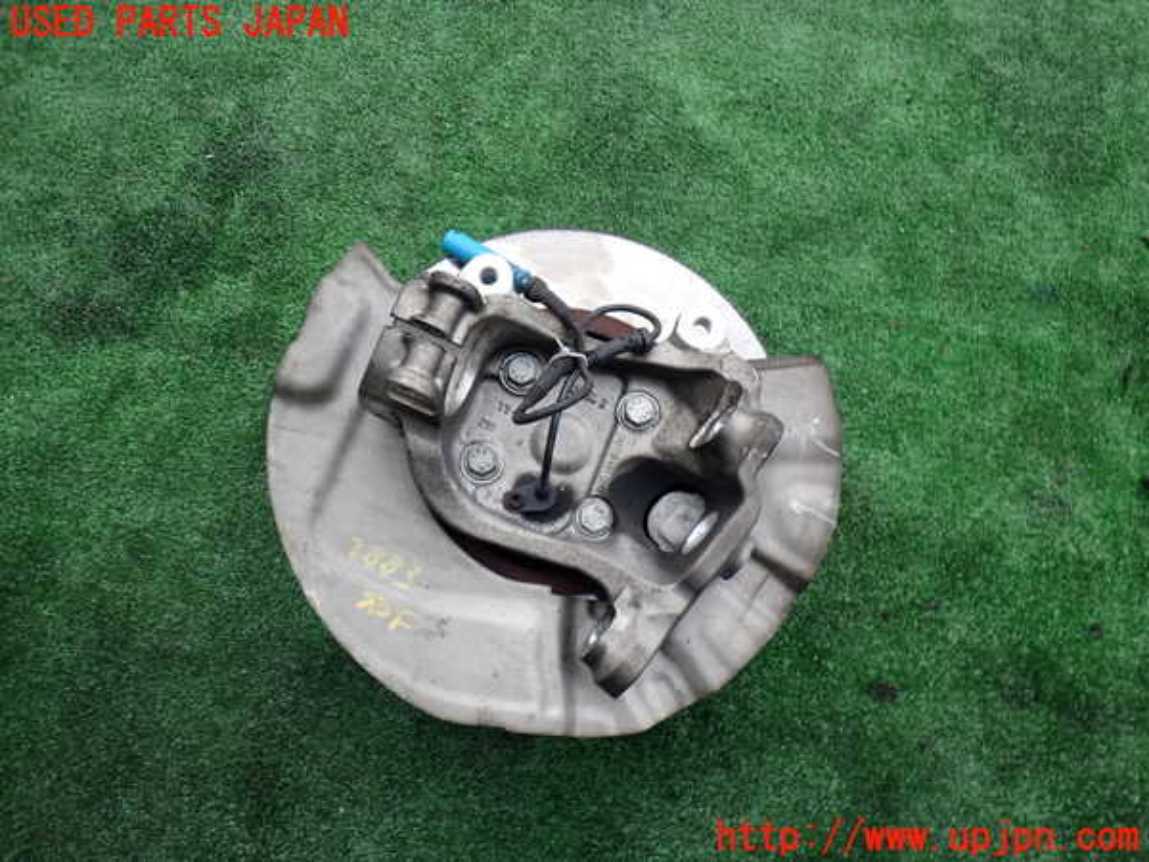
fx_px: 996
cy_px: 431
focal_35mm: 30
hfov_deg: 60.0
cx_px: 574
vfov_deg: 46.8
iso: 100
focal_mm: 5.4
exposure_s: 1/200
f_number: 2.3
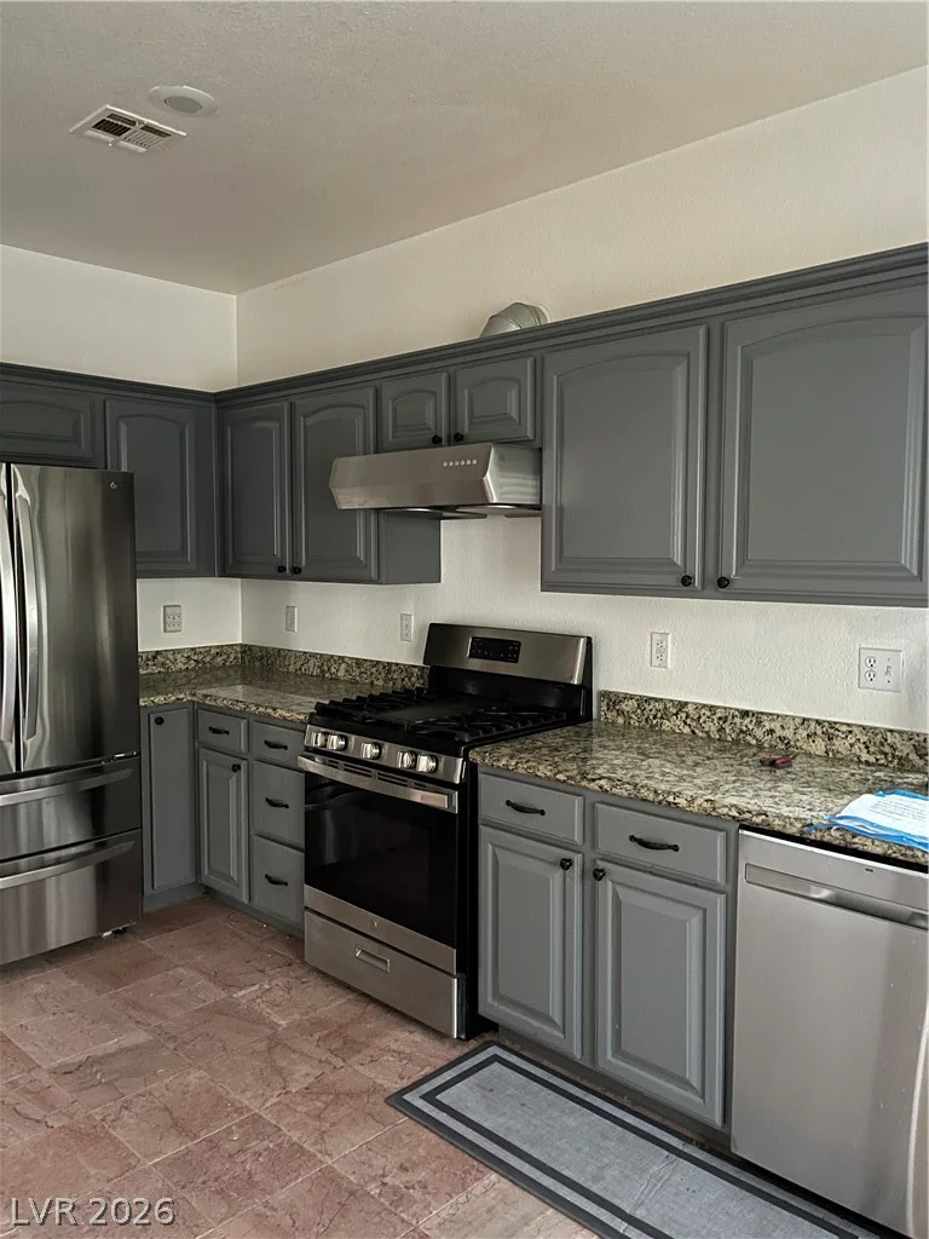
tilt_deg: -3.9
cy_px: 620
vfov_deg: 69.4
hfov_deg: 54.9
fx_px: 895
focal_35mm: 25
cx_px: 464
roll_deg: +0.2
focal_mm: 5.1
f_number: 1.6
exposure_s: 1/15
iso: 640
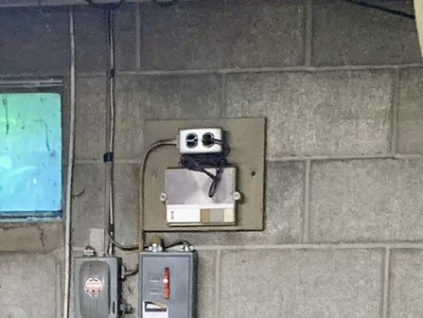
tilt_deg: -11.8
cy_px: 592
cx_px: 121
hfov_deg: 16.5
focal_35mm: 119
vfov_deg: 11.5
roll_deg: +0.3
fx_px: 1455
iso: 500
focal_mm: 4.25
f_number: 1.8
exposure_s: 1/30
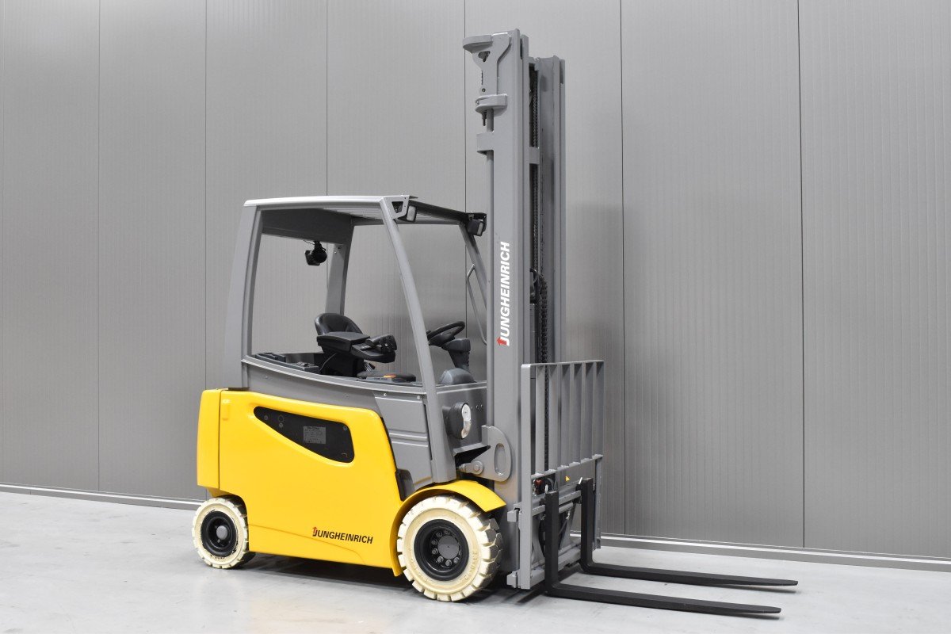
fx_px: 991
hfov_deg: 51.3
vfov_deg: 35.5
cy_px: 317
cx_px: 476
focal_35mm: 38
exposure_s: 1/25
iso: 1600
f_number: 7.1
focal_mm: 25
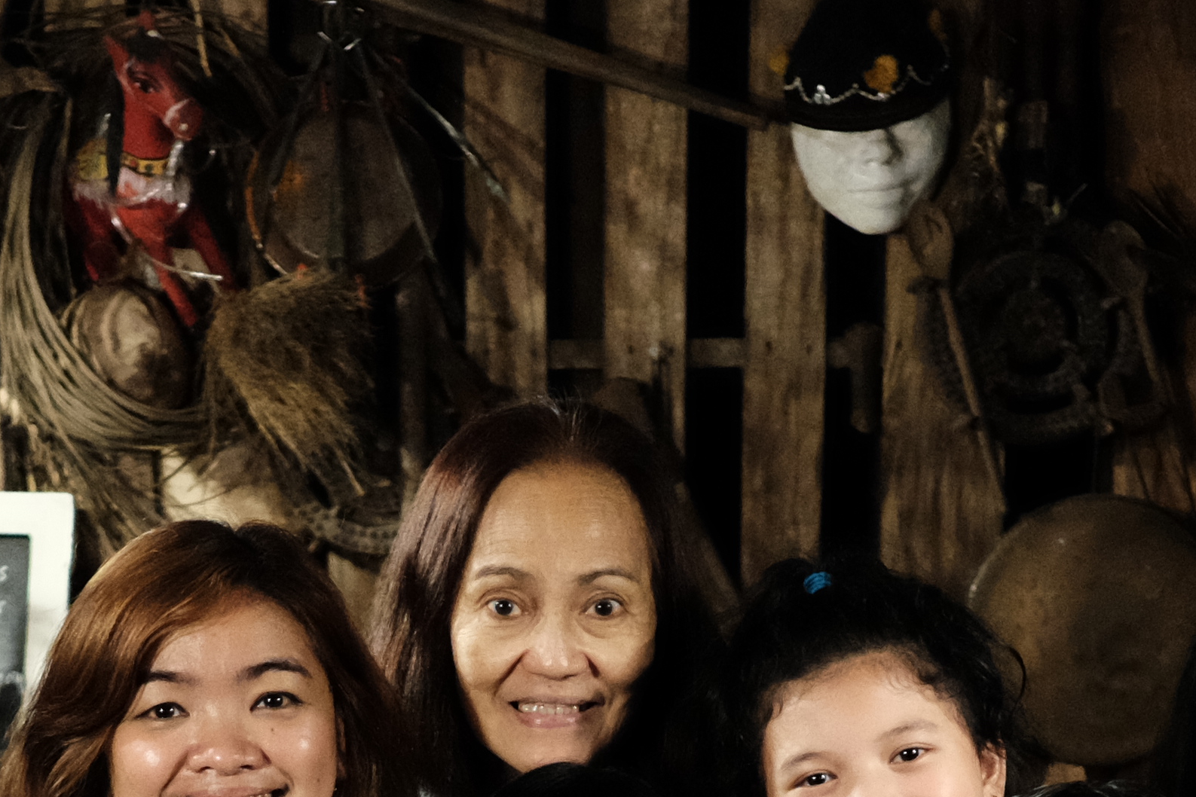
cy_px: 1080
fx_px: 3588
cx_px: 670
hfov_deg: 18.9
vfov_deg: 12.2
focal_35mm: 108
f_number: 2
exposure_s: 1/100
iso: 5000
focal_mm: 23
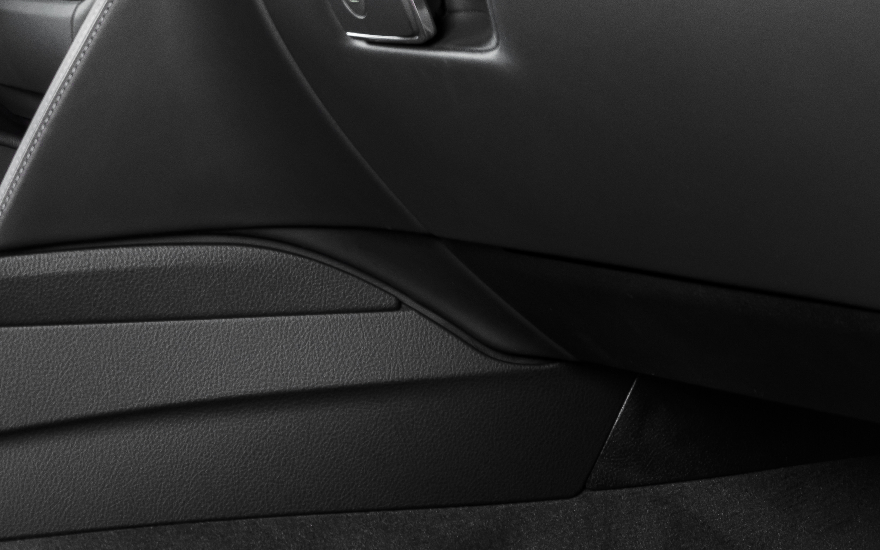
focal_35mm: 179
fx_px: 4293
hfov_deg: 11.4
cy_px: -153
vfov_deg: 7.3
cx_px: -209
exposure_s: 1/200
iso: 800
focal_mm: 70
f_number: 13
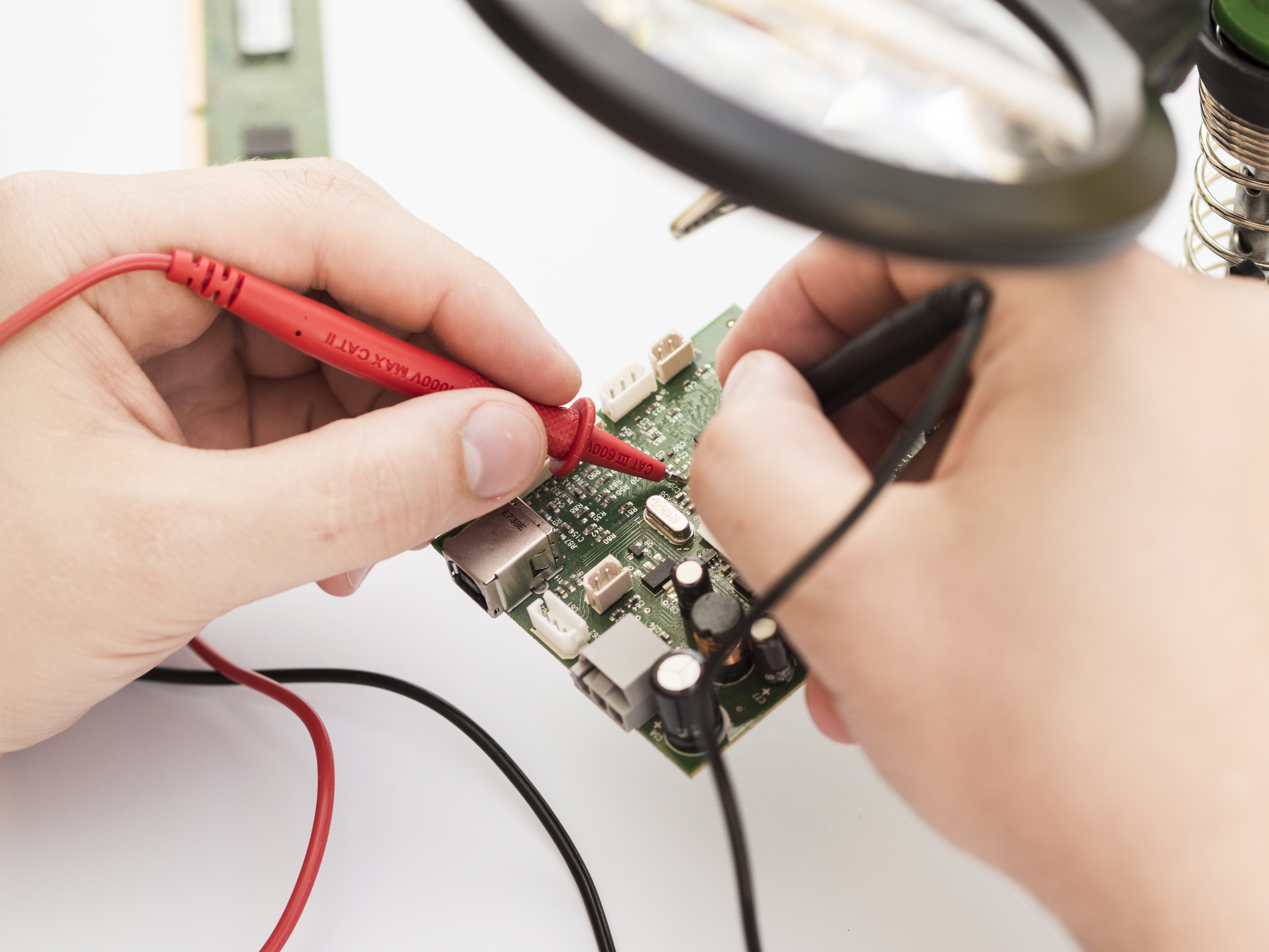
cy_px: 476
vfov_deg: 16.4
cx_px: 634
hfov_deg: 21.8
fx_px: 3299
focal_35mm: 90
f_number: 2.8
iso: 100
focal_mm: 45
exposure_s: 1/400
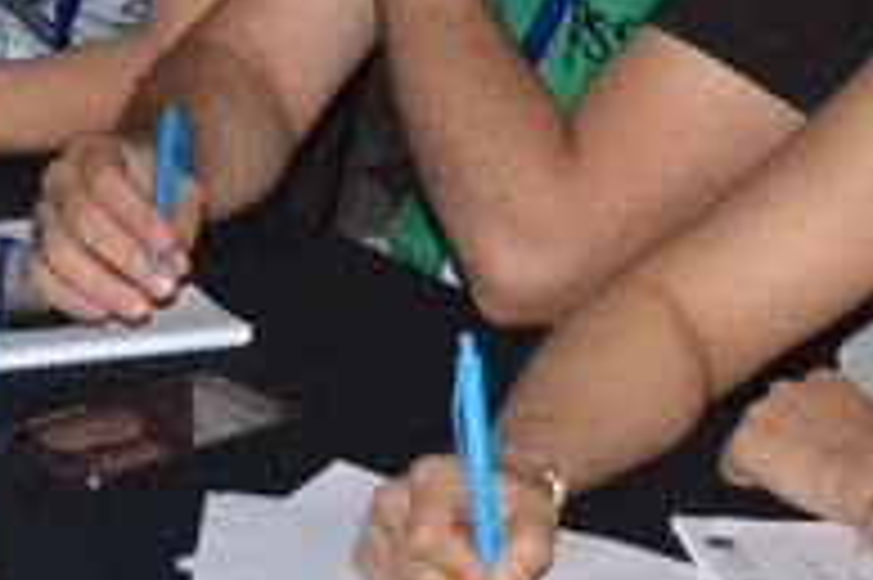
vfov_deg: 9.9
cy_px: 38
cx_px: 191
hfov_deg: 14.8
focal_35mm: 138
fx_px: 3344
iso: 100
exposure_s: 1/60
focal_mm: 26
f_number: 4
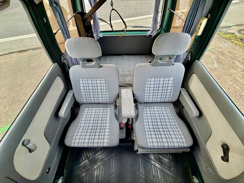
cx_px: 122
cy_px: 92
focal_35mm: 14
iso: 320
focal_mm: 2.22
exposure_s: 1/81
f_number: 2.2
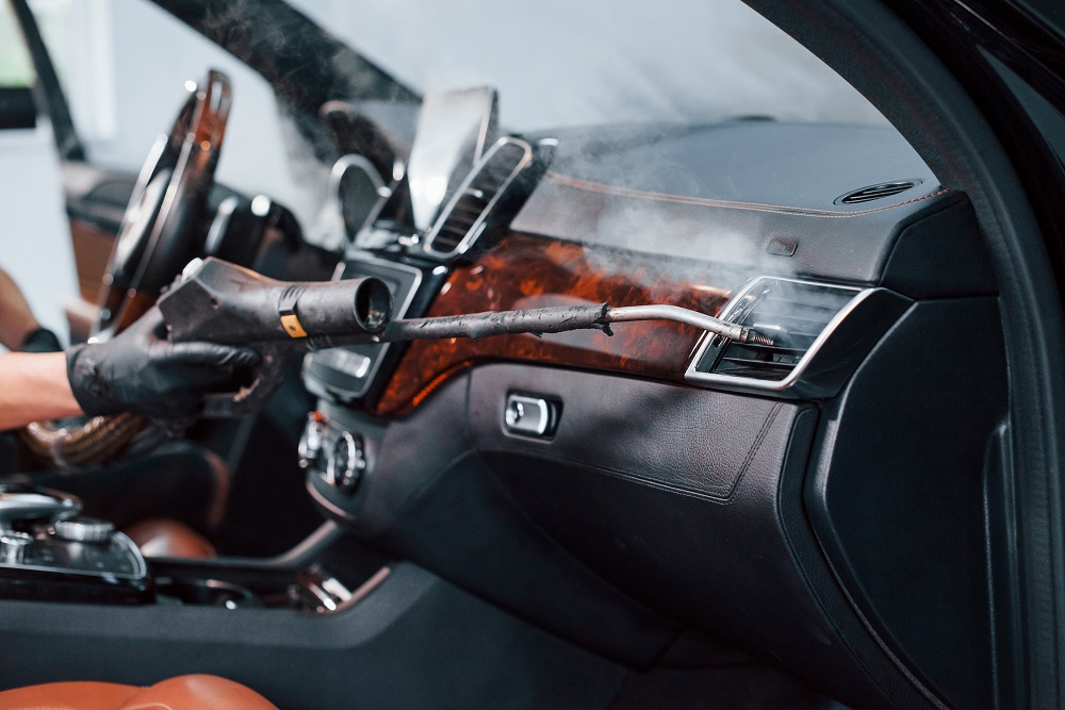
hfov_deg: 39.6
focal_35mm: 50
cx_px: 532
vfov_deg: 27.0
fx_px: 1479
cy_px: 355
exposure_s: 1/320
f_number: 3.2
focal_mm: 50
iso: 1000
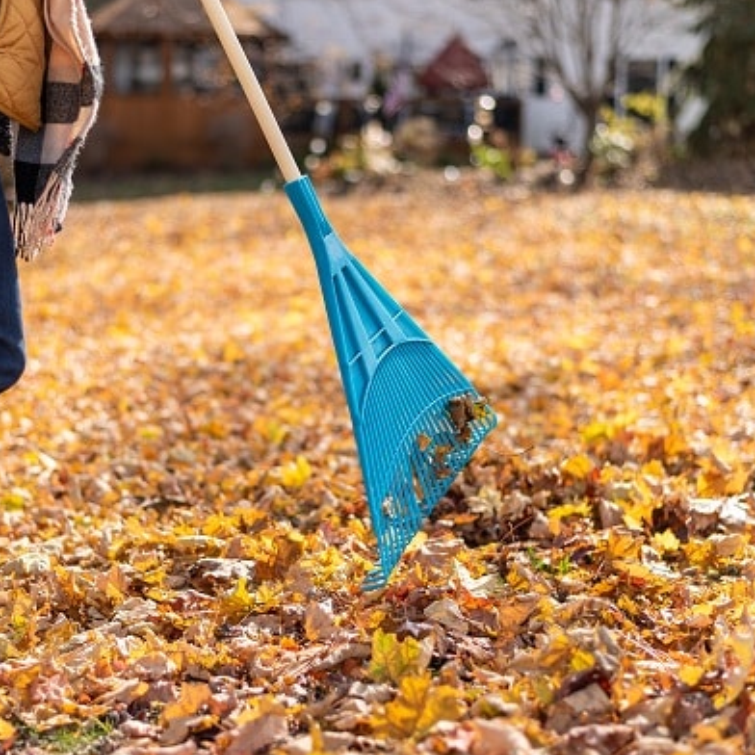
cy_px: 378
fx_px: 1604
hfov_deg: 26.4
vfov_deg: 26.5
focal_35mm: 65
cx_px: 308
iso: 160
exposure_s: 1/1600
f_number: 2
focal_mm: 50
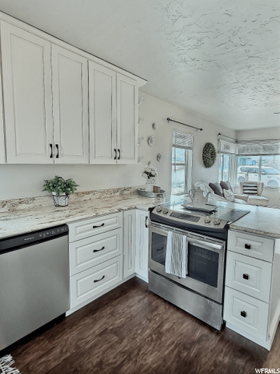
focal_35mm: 13
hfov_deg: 89.9
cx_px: 140
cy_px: 187
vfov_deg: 106.2
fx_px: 140
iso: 800
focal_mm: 2.2
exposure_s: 1/2
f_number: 2.2
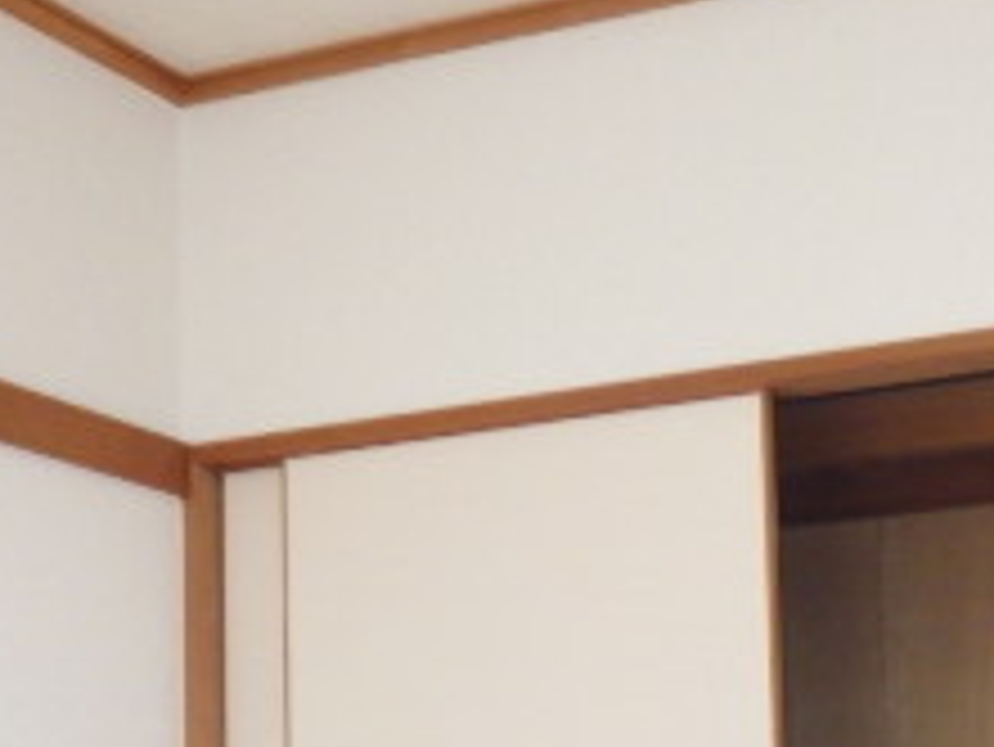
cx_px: 877
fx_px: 2327
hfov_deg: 23.5
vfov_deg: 17.7
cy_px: 801
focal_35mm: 81
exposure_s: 1/45
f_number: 3.5
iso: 640
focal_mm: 5
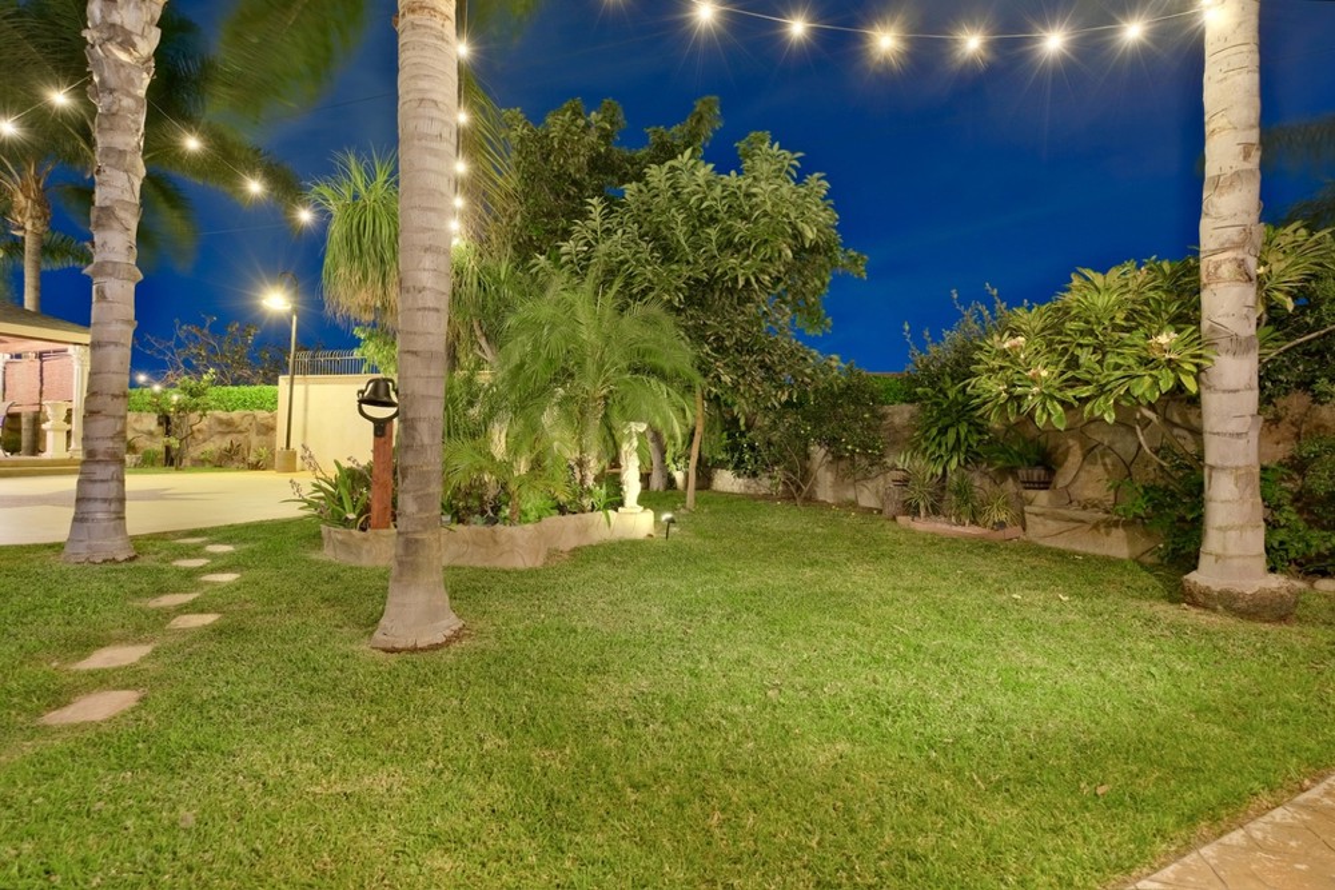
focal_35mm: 15
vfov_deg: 77.3
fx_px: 556
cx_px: 668
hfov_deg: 100.4
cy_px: 445
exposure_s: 6
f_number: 4.5
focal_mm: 10
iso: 160
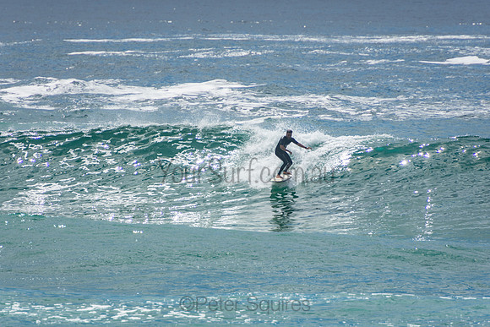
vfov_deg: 2.3
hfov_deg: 3.4
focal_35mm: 600
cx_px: 245
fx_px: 8168
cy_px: 164
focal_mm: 400
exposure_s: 1/1250
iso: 125
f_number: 5.6
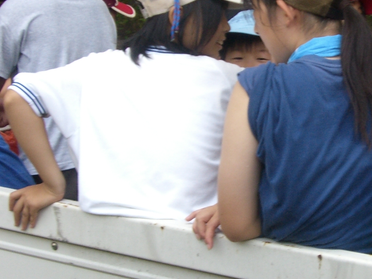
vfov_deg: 13.5
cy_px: 119
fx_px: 1182
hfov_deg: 17.6
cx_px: 337
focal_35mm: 110
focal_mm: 9
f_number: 3.3
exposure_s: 1/160
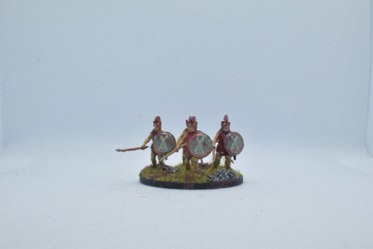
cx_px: 186
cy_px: 124
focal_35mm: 40
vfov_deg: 33.0
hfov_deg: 47.9
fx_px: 420
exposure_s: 1/60
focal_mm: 27
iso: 800
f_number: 25
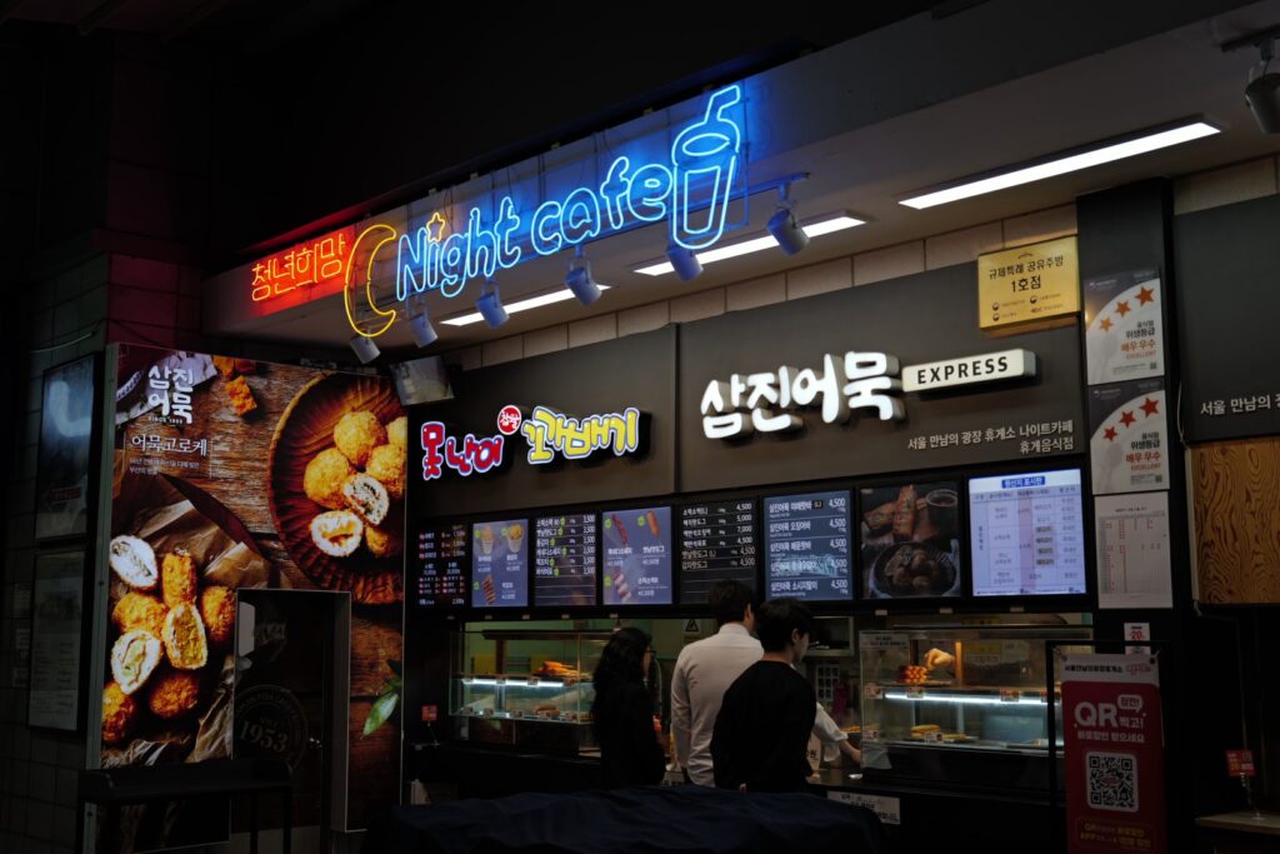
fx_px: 1529
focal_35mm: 43
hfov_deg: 45.4
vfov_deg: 31.2
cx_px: 640
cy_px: 427
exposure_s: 1/160
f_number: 2
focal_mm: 43
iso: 100
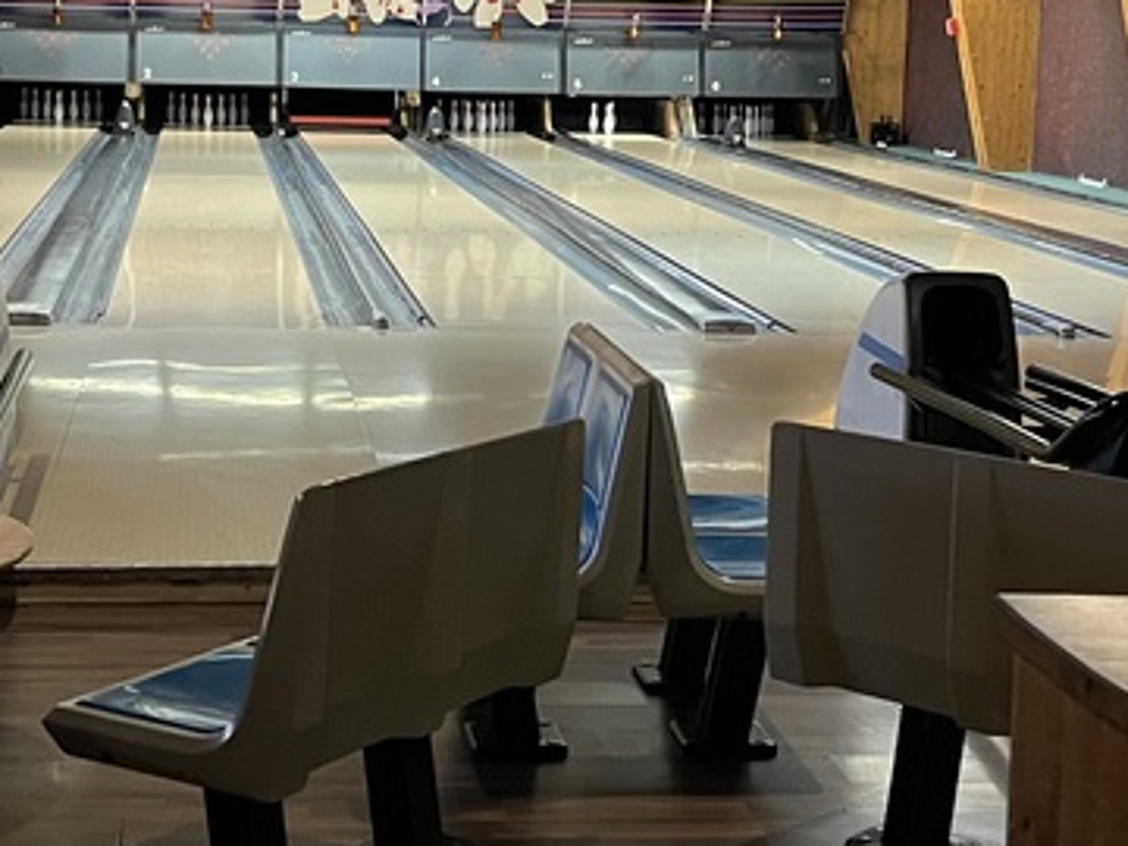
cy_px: 241
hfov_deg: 26.3
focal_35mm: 74
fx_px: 2411
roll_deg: -1.3
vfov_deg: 19.8
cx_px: 489
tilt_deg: -6.3
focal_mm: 5.1
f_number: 1.6
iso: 400
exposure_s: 1/33
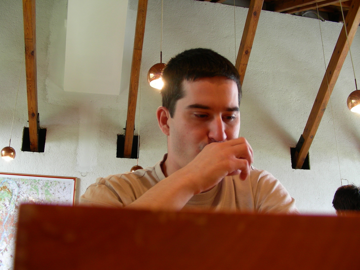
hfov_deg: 49.0
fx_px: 395
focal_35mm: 38
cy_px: 135
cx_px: 180
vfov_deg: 37.7
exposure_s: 1/7.2
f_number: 3.5
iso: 50
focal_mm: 6.3
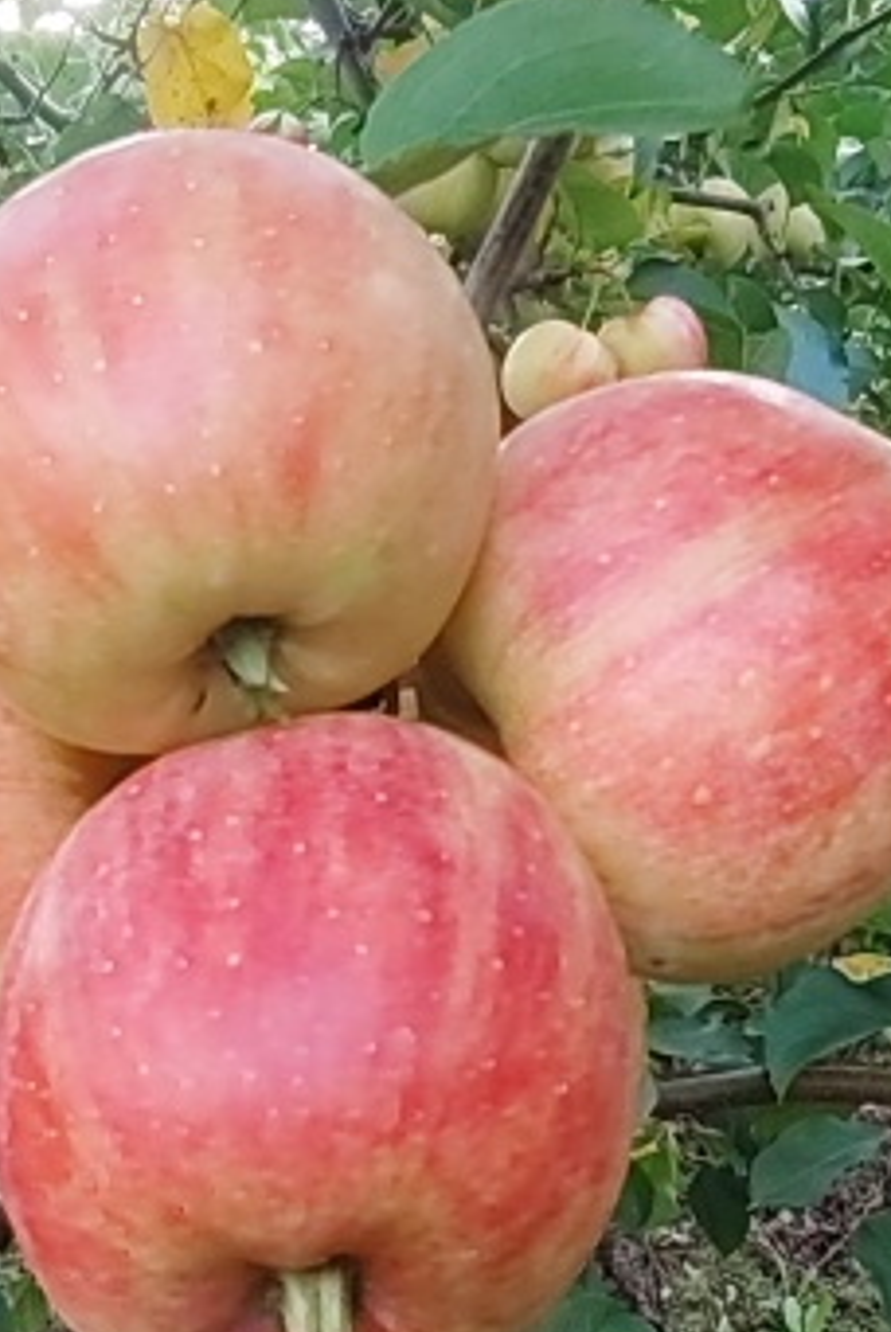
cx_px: 184
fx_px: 1926
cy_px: 908
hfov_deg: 25.6
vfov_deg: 37.7
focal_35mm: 52
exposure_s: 1/50
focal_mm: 1.68
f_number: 2.2
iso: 127
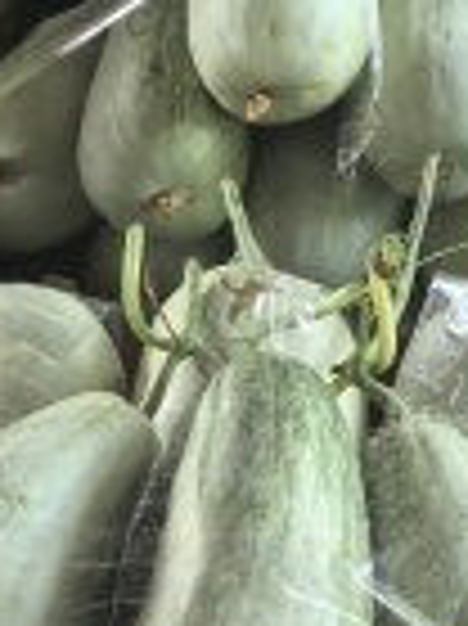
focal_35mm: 207
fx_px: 3737
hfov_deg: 7.1
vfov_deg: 9.4
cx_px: 675
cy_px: -155
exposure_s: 1/100
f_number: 2
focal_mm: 5.75
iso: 80
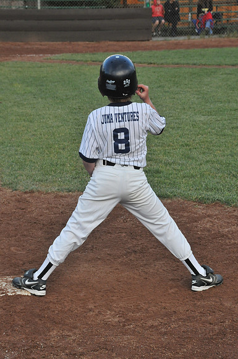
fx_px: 970
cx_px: 119
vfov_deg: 20.9
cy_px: 180
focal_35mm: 98
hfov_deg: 14.0
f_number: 11
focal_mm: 65
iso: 800
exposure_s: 1/250
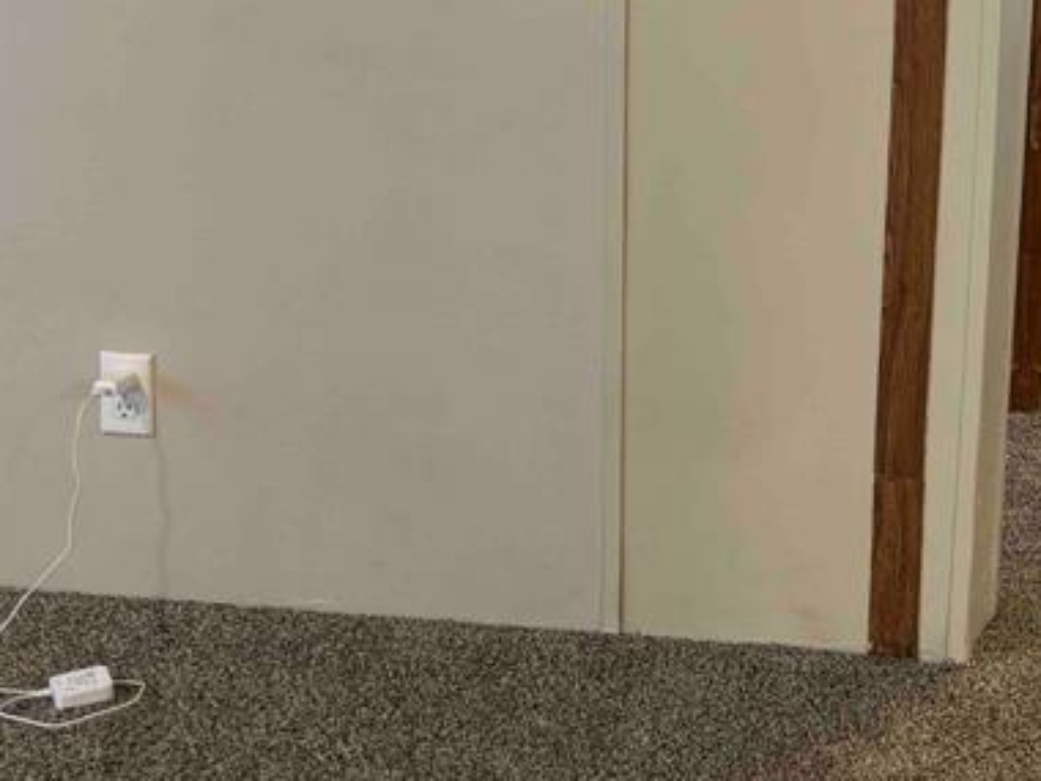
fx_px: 2105
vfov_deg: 20.3
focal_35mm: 70
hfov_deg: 24.5
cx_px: 1331
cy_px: 0
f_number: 1.6
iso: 200
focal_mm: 5.96
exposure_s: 1/60
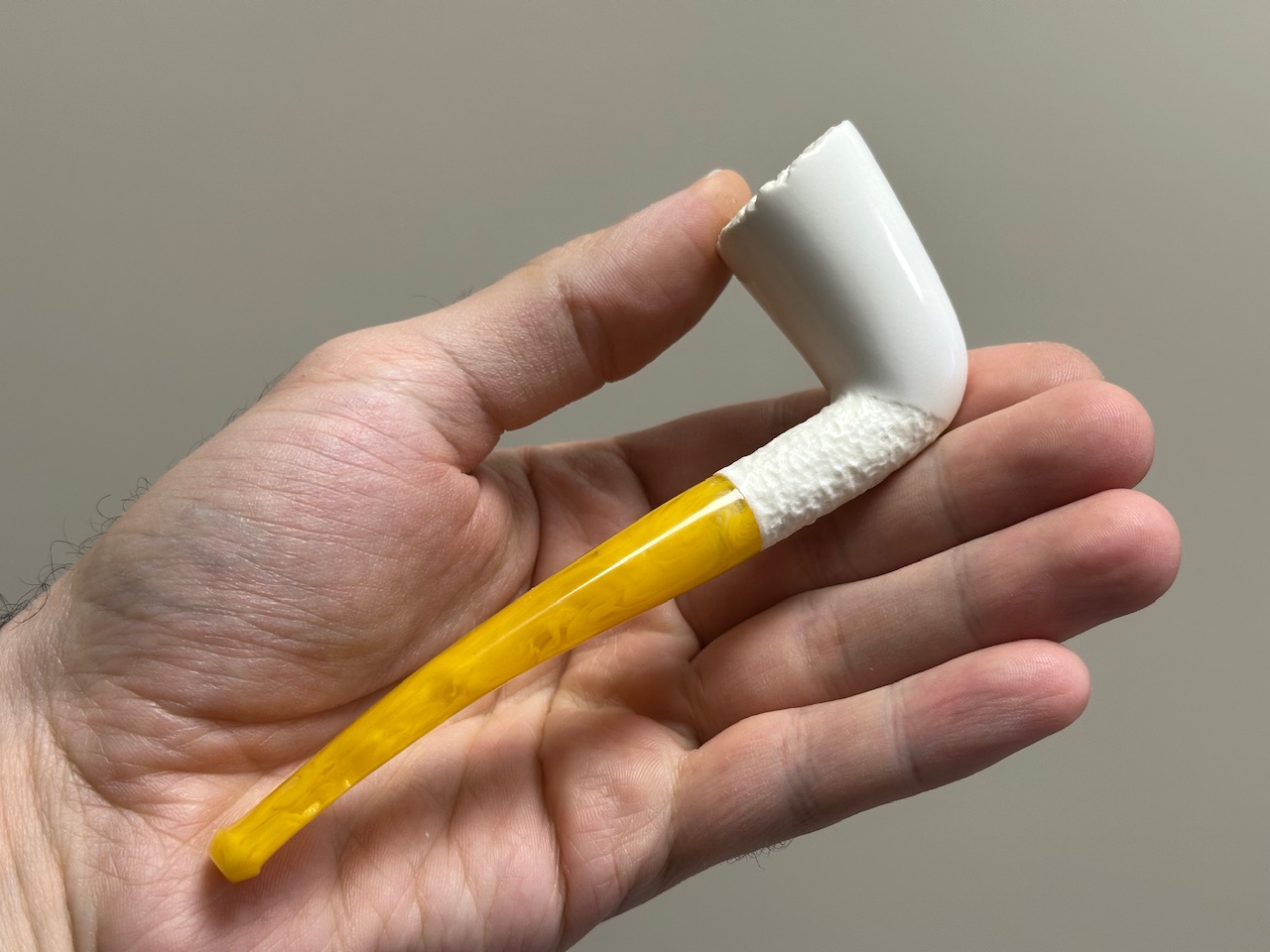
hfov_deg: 39.7
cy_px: 476
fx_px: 1761
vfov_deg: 30.3
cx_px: 635
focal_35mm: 48
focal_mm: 6.86
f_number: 1.78
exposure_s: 1/100
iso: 80
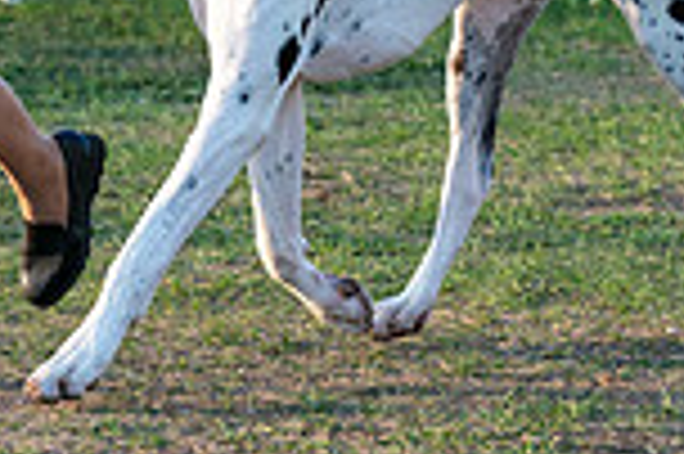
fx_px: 9566
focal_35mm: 504
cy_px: -398
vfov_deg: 2.7
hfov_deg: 4.1
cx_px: 238
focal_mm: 132
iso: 1250
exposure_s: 1/1600
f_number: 4.5
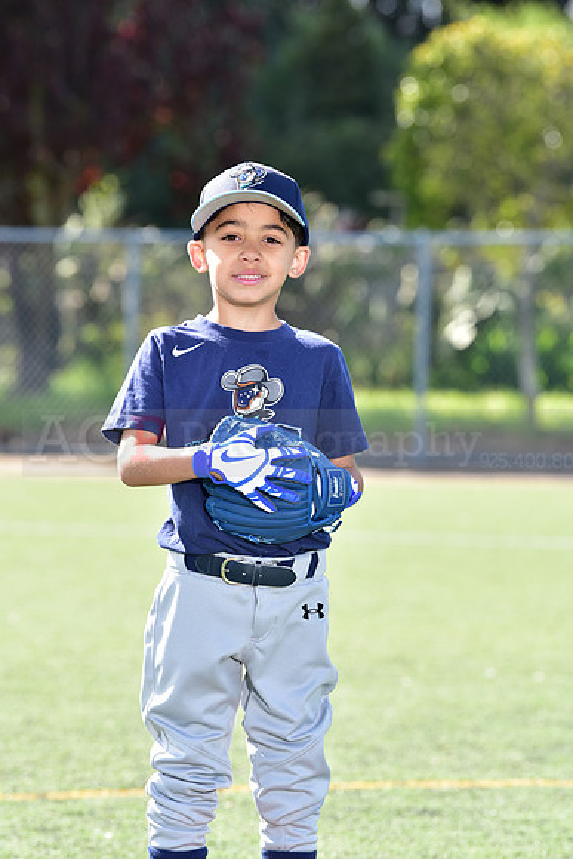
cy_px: 430
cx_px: 286
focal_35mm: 170
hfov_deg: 8.1
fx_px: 4056
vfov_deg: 12.1
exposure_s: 1/125
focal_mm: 170
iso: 100
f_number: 5.6
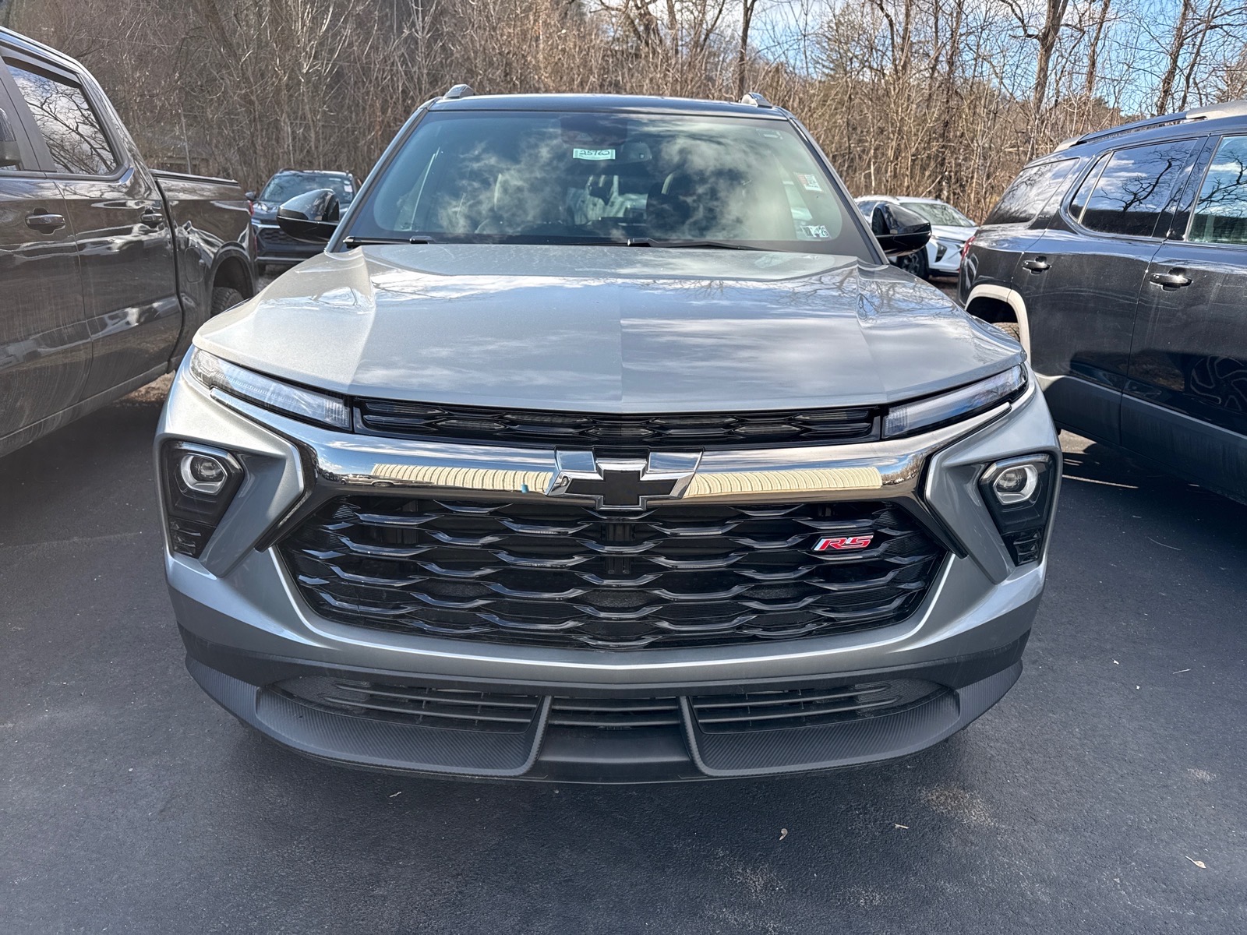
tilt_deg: -14.0
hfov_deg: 71.6
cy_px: 468
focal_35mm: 24
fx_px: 865
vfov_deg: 56.8
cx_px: 624
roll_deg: +0.6
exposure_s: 1/1522
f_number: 1.78
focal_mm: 6.76
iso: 100
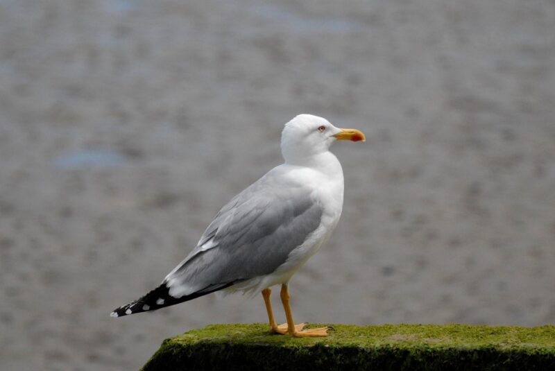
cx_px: 278
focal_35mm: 750
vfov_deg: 1.8
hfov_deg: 2.7
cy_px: 186
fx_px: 11573
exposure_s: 1/6000
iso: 1000
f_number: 5.6
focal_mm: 500
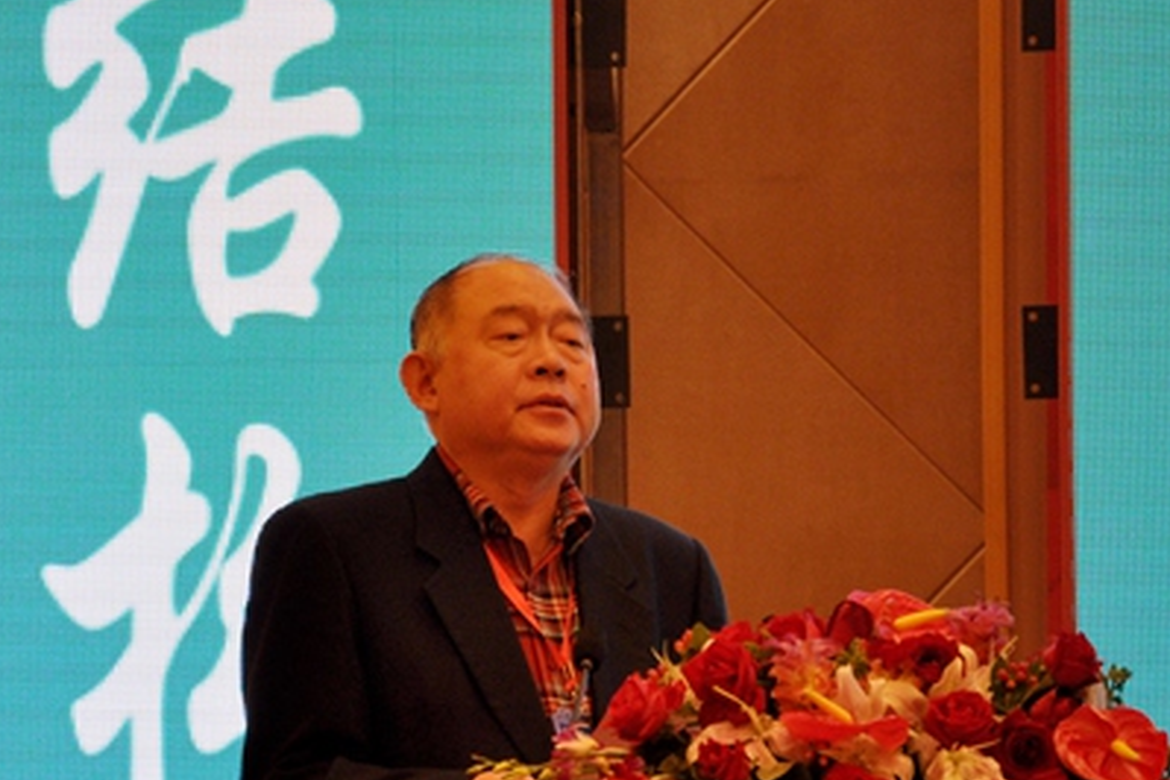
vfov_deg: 5.8
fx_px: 7694
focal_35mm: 237
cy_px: 551
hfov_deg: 8.7
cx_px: 639
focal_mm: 105
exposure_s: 1/60
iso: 500
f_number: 5.6
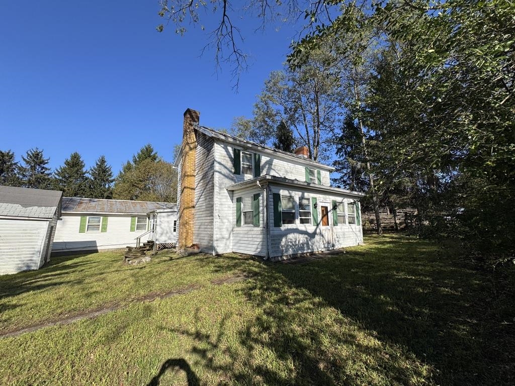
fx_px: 208
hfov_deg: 102.1
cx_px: 258
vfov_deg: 85.7
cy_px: 193
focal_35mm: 14
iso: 50
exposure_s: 1/2028
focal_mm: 2.22
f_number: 2.2
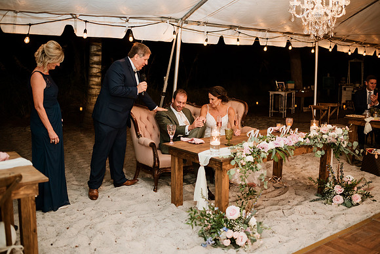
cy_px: 127
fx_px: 386
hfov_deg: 52.4
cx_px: 190
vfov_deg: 36.4
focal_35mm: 37
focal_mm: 35
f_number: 2
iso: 500
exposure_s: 1/200
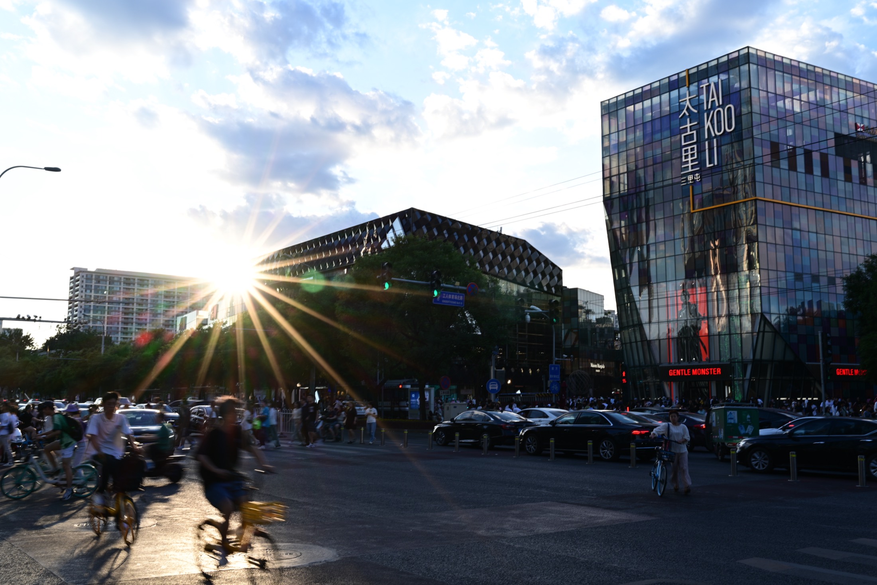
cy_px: 292
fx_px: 852
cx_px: 438
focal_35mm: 35
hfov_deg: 54.4
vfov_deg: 37.8
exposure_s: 1/15
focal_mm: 35
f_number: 16
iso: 64
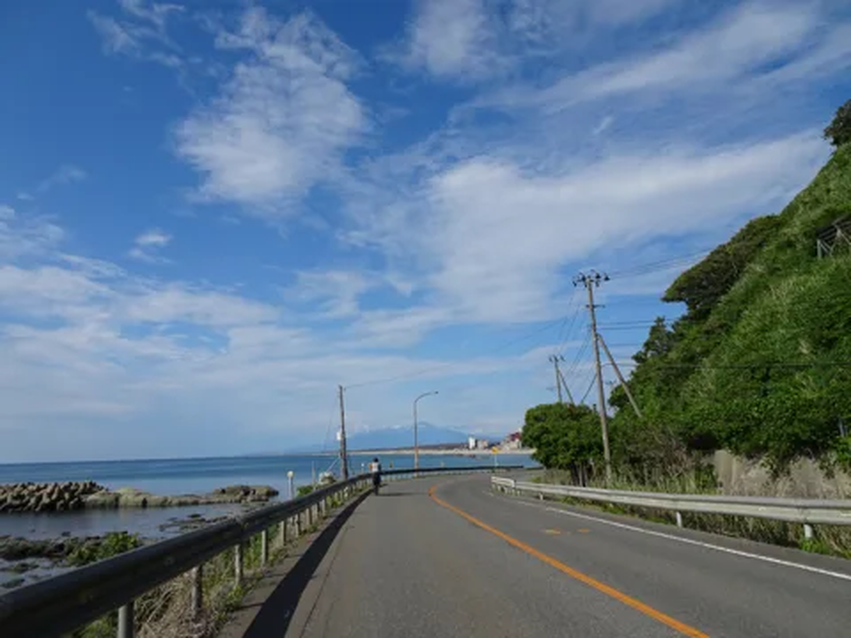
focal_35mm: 24
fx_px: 590
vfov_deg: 56.8
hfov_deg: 71.6
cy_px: 319
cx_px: 426
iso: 80
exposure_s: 1/1600
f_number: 3.5
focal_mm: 4.1
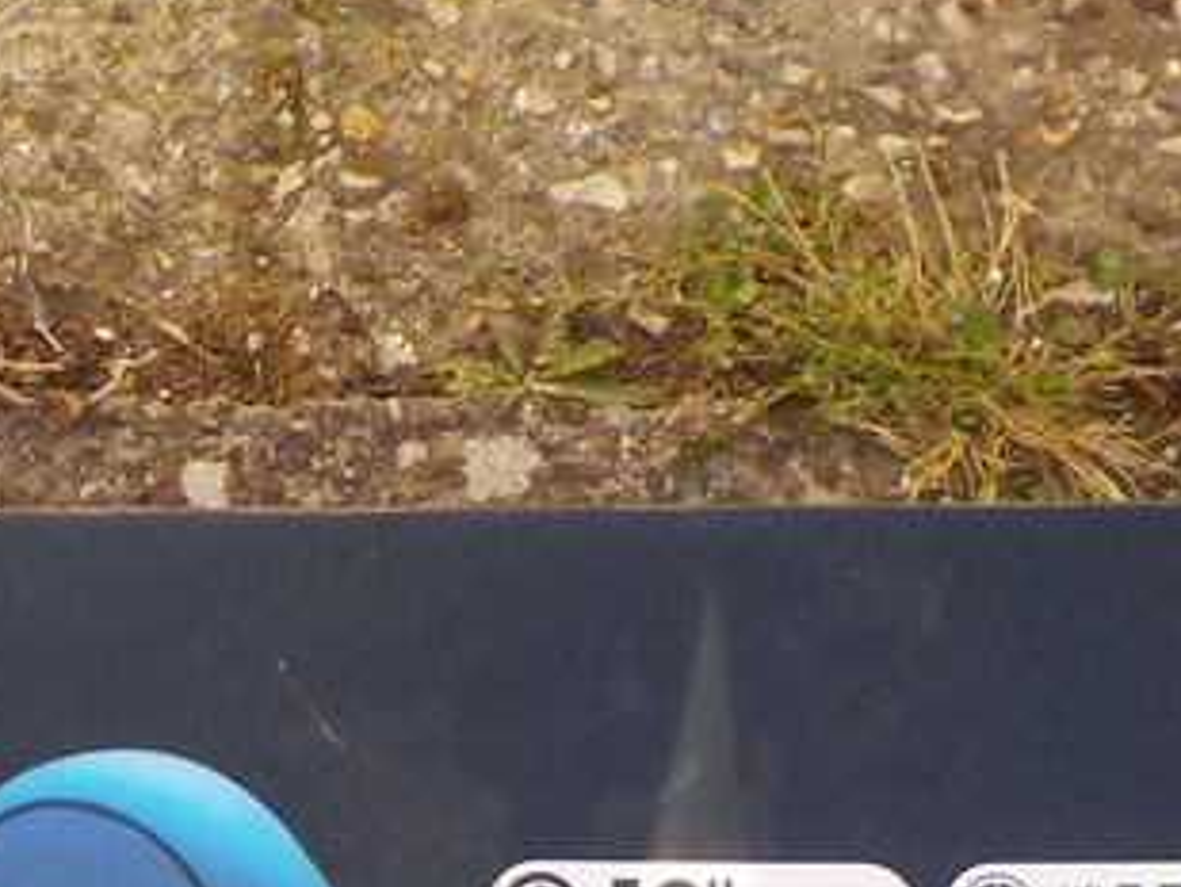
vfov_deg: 14.9
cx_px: 172
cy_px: 952
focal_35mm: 97
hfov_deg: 19.9
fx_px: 3311
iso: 125
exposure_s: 1/250
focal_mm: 4.1
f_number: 3.3
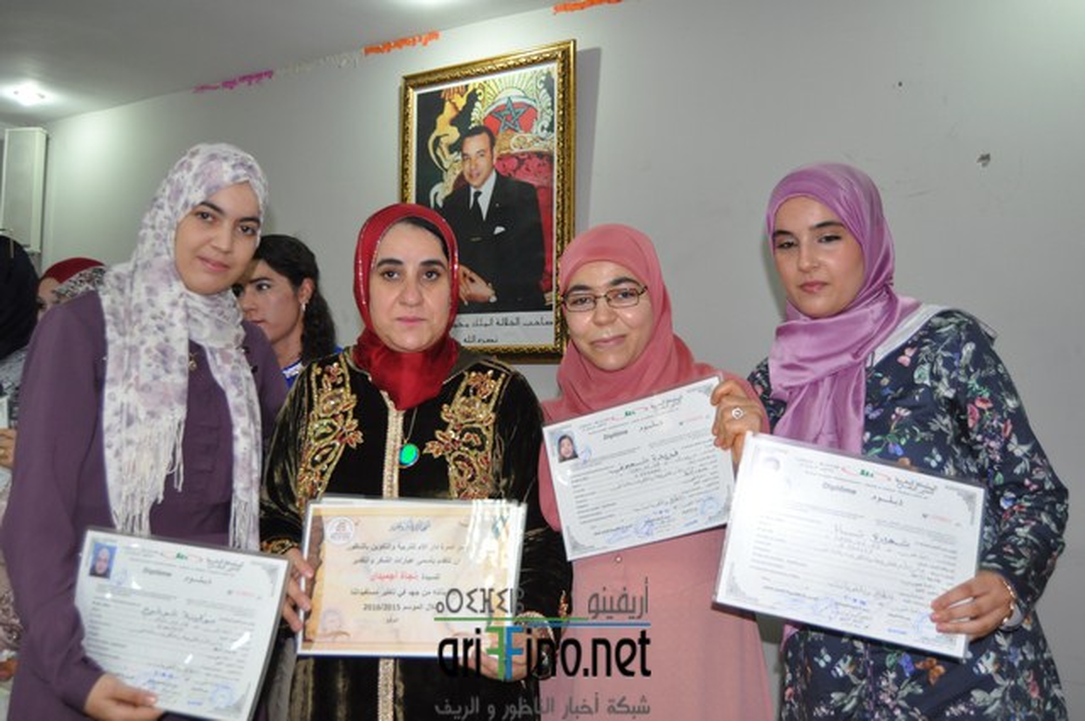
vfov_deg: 39.9
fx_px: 993
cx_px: 542
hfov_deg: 57.3
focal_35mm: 33
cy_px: 360
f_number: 3.5
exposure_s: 1/80
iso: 800
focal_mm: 22
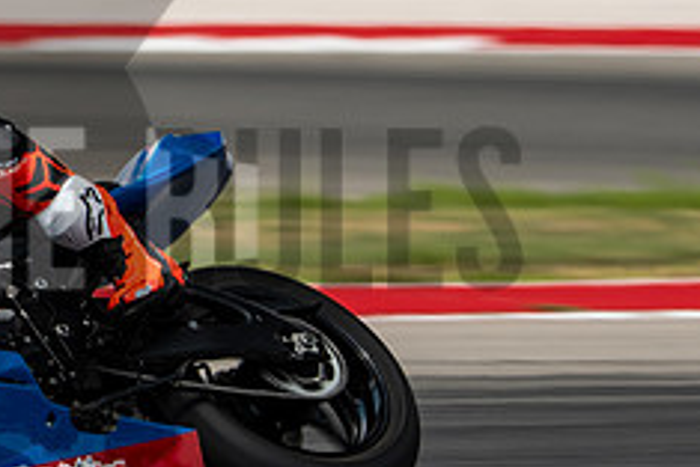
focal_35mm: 1038
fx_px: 20195
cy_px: 213
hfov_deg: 2.0
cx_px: -107
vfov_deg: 1.3
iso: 160
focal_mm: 280
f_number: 6.4
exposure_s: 1/250
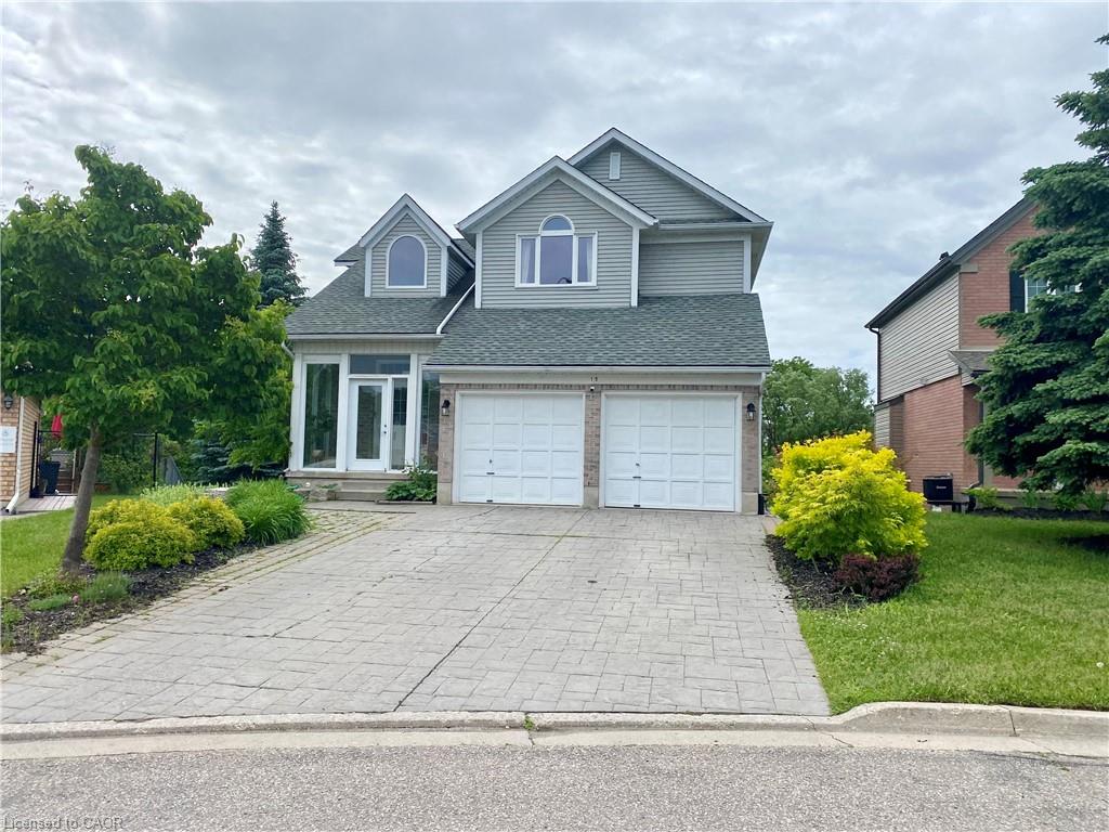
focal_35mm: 26
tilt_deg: +3.7
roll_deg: -1.1
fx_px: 833
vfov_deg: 53.1
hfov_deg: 67.3
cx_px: 554
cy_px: 416
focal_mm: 4.25
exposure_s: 1/5025
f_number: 1.8
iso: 32
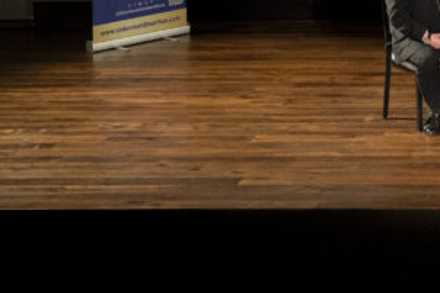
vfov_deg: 7.8
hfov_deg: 11.2
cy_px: -203
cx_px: 793
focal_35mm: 171
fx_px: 2089
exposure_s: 1/60
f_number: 5.6
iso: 3200
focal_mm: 43
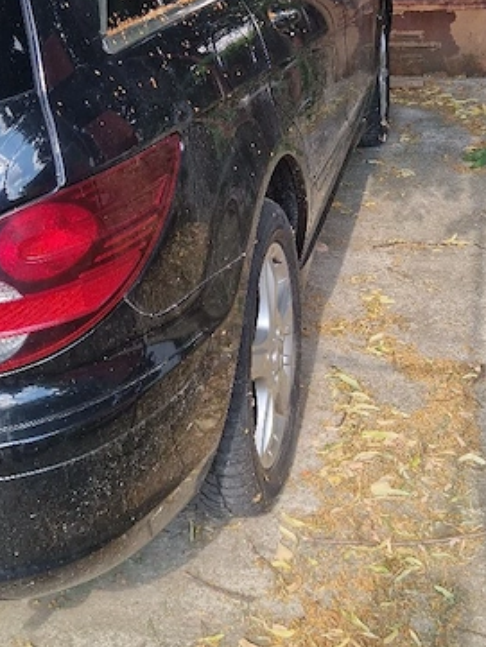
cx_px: 246
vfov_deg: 37.2
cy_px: 231
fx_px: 954
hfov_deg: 28.6
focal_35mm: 51
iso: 50
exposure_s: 1/323
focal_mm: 5.4
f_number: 1.8
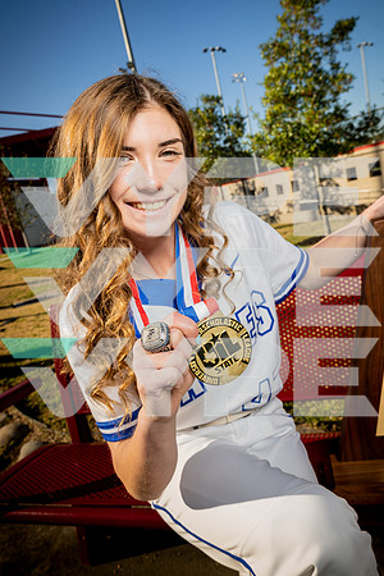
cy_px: 288
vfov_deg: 65.5
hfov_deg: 46.4
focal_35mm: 28
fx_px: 448
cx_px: 192
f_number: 10
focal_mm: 28
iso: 125
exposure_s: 1/250
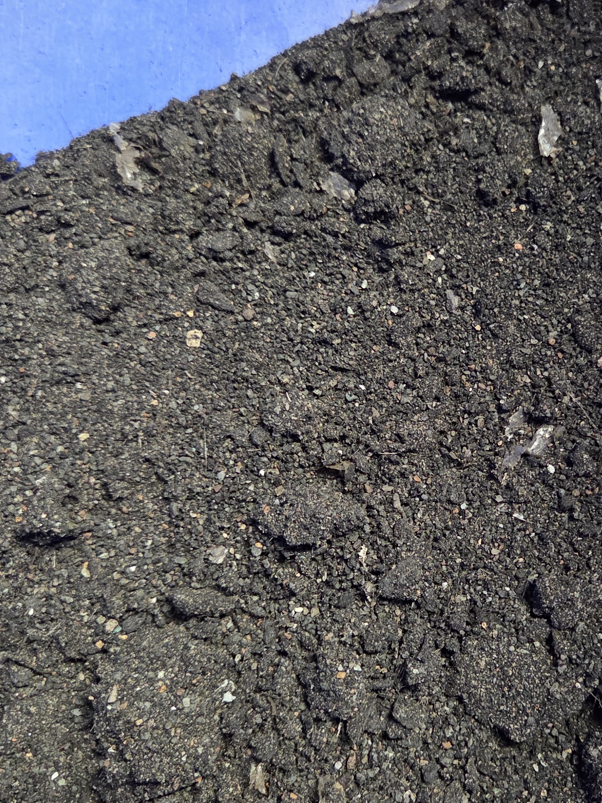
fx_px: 1020
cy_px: 401
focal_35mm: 44
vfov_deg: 42.9
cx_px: 420
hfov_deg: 32.5
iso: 1600
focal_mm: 5.4
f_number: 1.8
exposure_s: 1/60
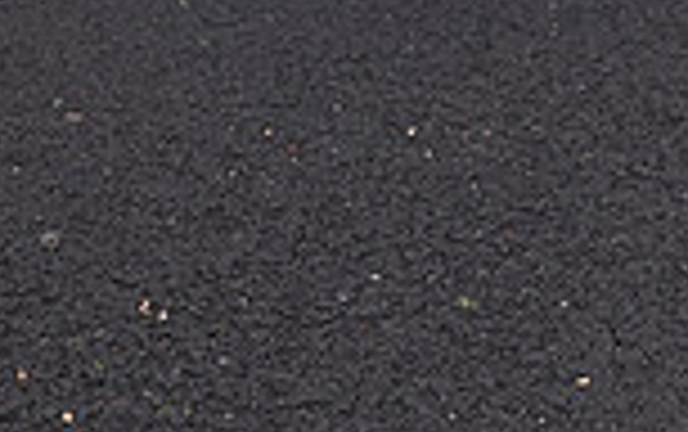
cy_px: -562
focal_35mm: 165
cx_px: 445
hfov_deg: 12.7
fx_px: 3097
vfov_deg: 7.5
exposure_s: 1/400
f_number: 6.3
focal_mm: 55
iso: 250
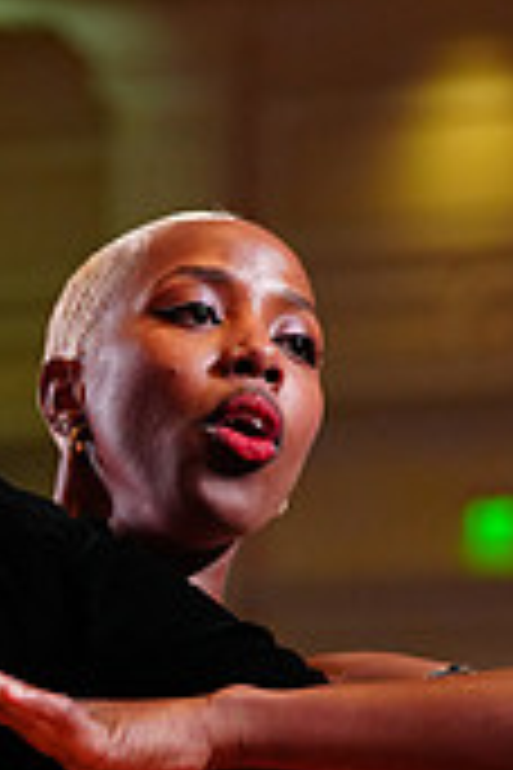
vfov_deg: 8.5
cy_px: 1031
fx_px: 5065
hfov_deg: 5.8
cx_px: -146
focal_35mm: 237
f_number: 2.8
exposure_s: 1/400
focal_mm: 70
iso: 2000
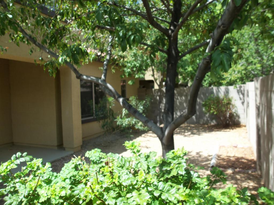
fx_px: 230
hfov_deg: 61.7
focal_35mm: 29
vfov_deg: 48.2
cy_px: 102
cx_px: 137
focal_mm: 5.2
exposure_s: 1/250
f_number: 3.4
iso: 80
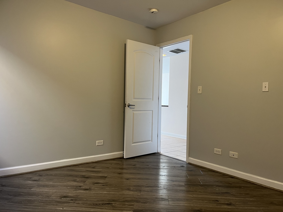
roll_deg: -1.3
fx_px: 213
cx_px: 142
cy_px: 106
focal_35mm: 26
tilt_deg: -1.5
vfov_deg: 53.1
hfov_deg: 67.3
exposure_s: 1/60
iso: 125
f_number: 1.6
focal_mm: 5.1
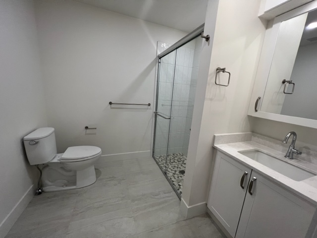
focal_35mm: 13
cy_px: 119
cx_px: 158
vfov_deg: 89.9
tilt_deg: -12.6
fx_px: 119
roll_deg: -4.2
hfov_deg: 106.2
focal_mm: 1.57
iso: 100
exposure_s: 1/120
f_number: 1.8
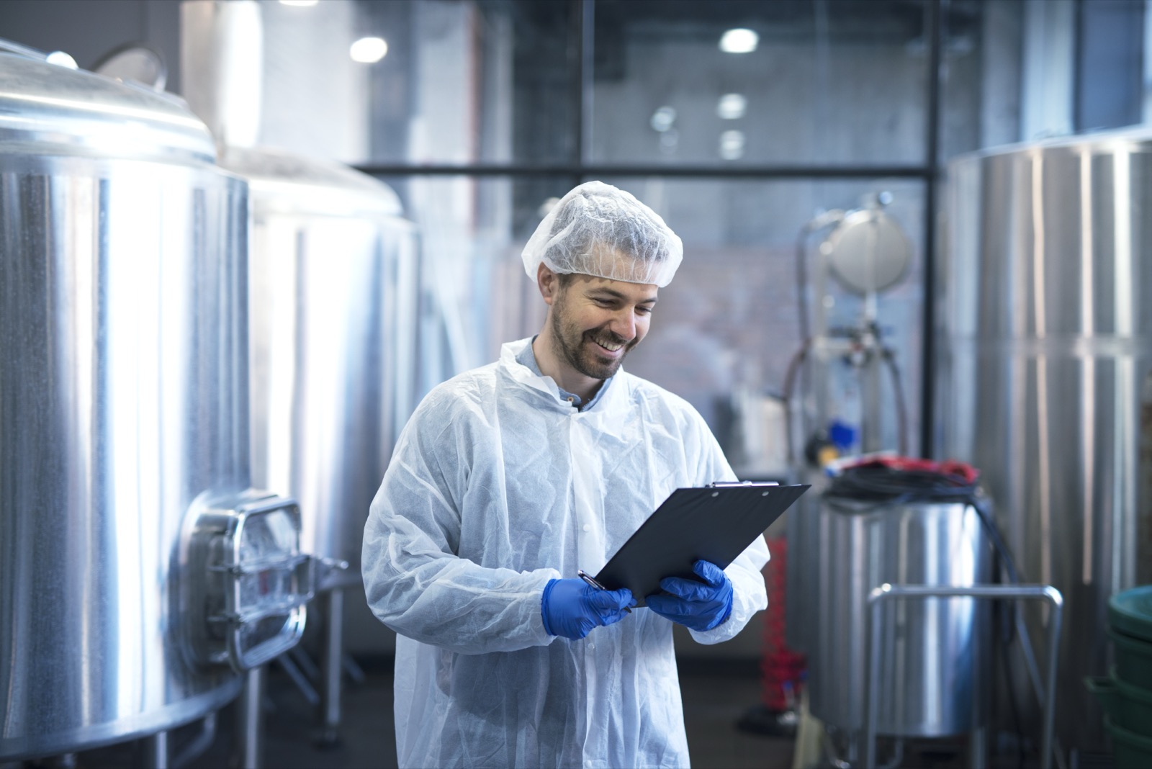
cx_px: 576
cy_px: 384
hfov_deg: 39.6
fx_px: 1600
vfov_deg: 27.0
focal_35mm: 50
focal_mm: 50
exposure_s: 1/320
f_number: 1.8
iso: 500
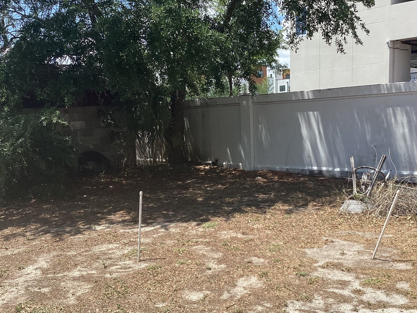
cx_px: 239
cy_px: 196
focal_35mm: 39
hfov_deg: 47.7
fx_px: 470
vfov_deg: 36.6
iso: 25
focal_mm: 3.3
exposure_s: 1/1116
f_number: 2.4
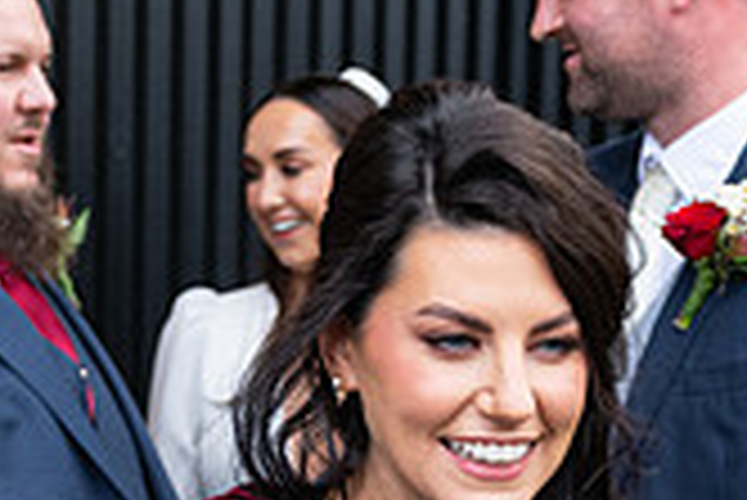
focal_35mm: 112
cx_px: 392
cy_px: 592
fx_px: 2326
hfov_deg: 18.2
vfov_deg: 12.0
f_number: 3.5
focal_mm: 32
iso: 320
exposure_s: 1/160
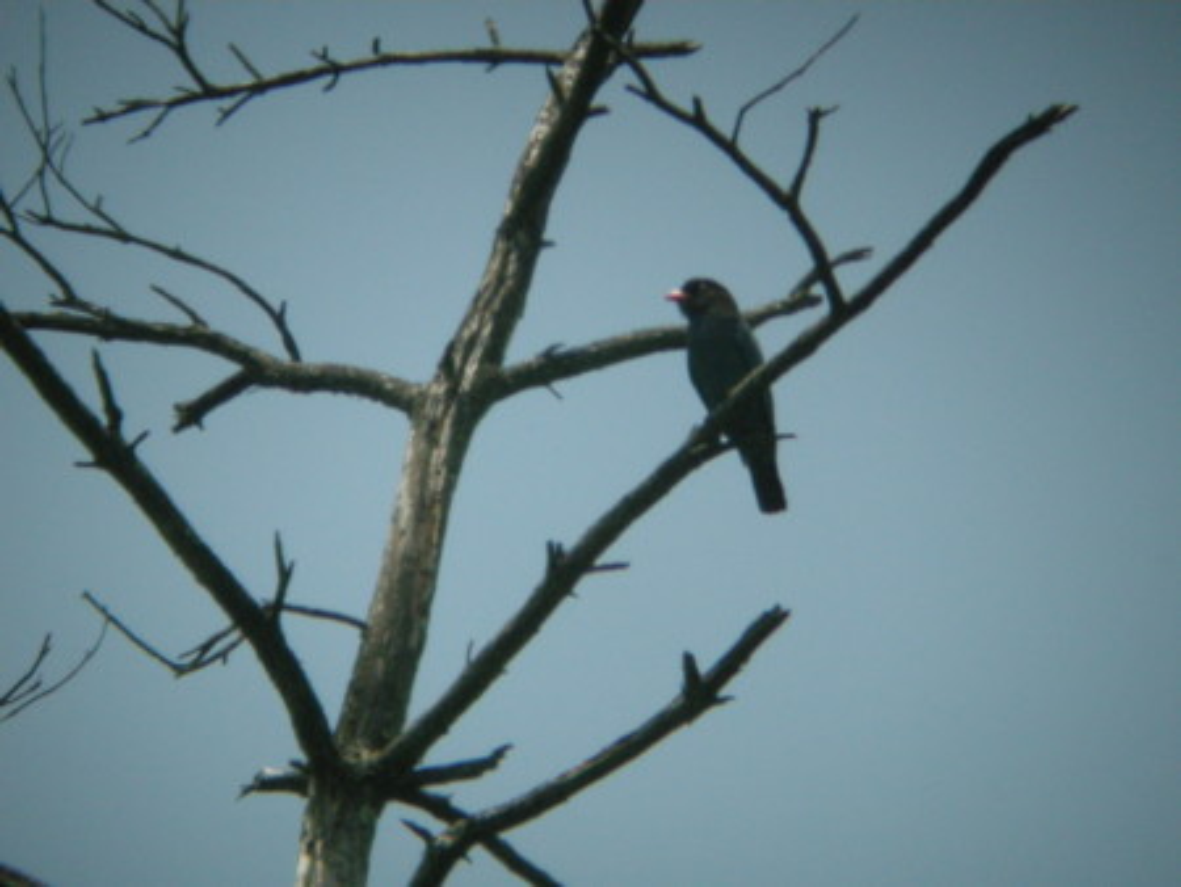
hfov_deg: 15.6
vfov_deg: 11.8
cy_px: 444
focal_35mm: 126
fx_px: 4301
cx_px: 590
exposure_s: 1/797
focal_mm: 26.3
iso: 400
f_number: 7.3
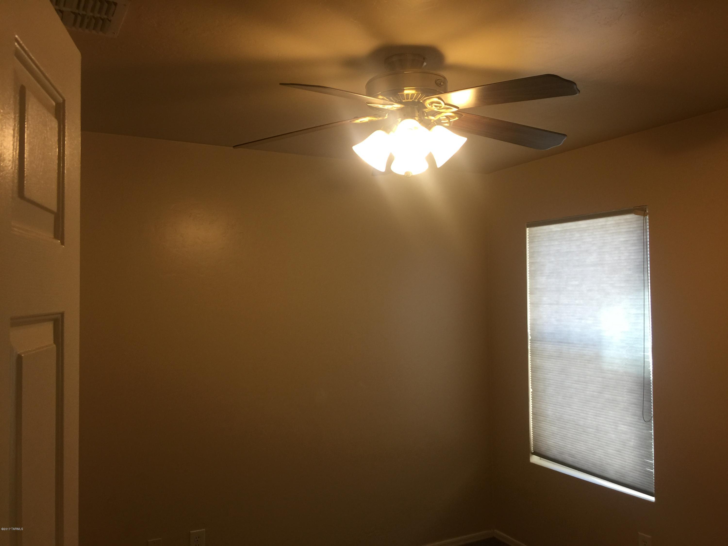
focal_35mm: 29
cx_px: 364
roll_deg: +0.0
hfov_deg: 61.7
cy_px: 273
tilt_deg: +3.7
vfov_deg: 48.2
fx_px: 610
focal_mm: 4.15
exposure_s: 1/40
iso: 32
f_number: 2.2
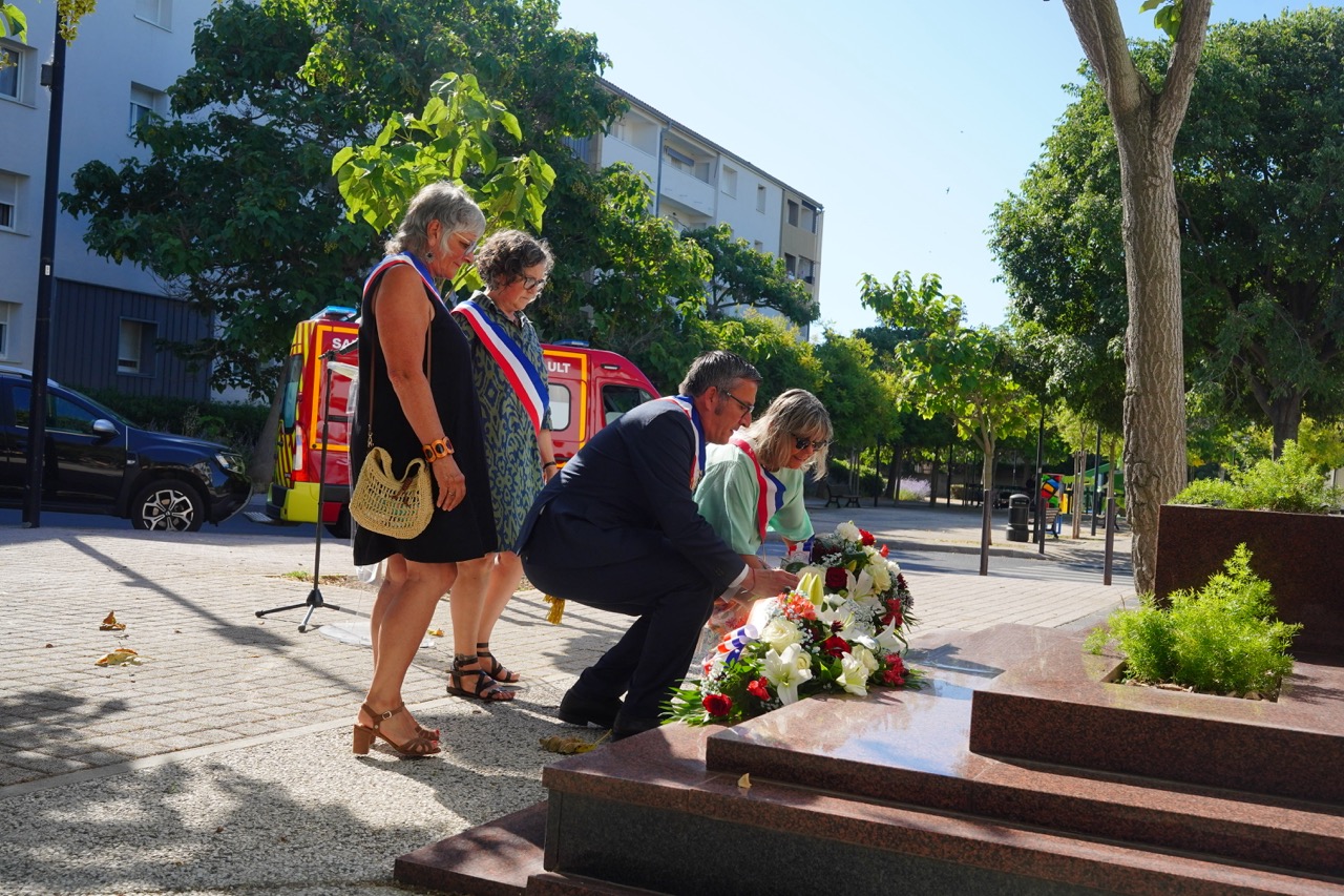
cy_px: 448
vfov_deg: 36.7
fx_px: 1351
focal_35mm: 36
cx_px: 672
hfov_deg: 52.9
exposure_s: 1/1000
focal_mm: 36.2
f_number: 8
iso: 800
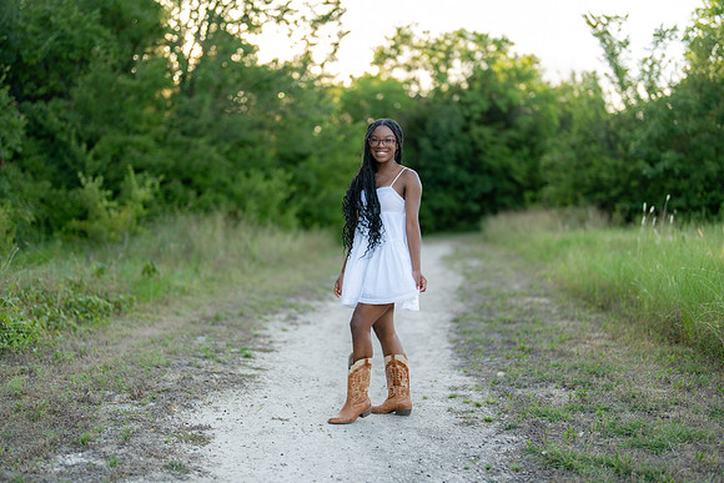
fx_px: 1006
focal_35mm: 50
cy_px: 242
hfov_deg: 39.6
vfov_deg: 27.0
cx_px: 362
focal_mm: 50
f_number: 1.2
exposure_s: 1/1000
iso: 100
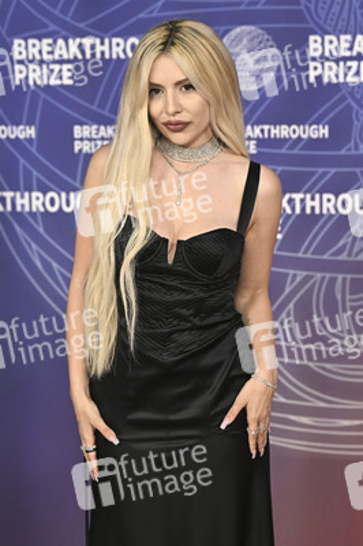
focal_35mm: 87
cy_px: 273
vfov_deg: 23.4
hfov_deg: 15.7
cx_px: 182
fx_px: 1318
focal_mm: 87
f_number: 4
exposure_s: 1/320
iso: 2000
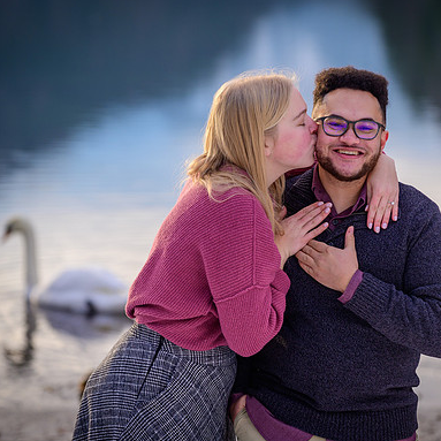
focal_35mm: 193
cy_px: 220
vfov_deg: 9.1
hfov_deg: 9.1
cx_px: 267
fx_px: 2782
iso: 250
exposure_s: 1/500
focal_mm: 150
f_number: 4
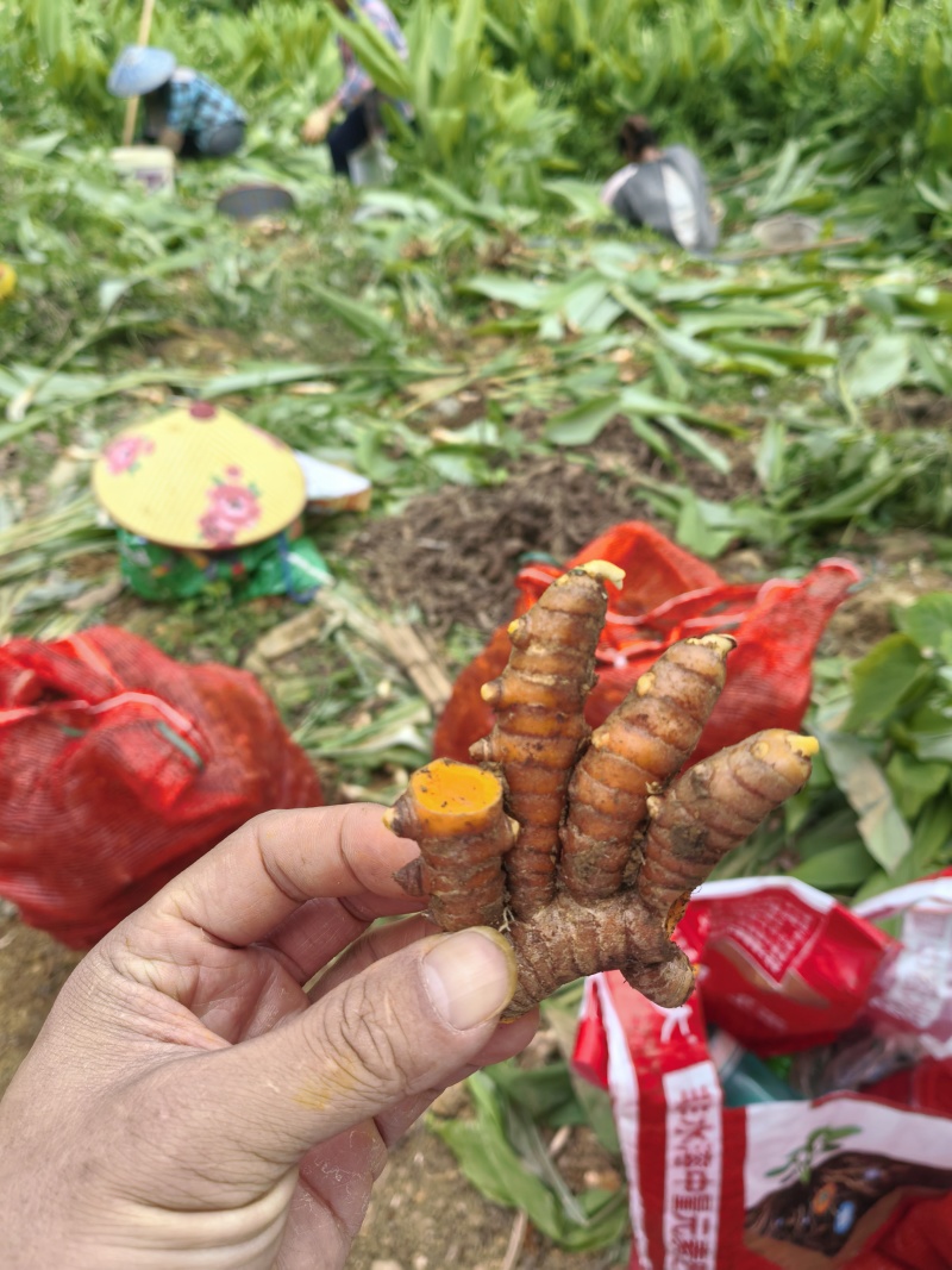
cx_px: 476
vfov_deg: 65.3
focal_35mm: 27
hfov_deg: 51.3
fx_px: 990
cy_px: 635
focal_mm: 5.52
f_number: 1.9
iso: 50
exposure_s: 1/601
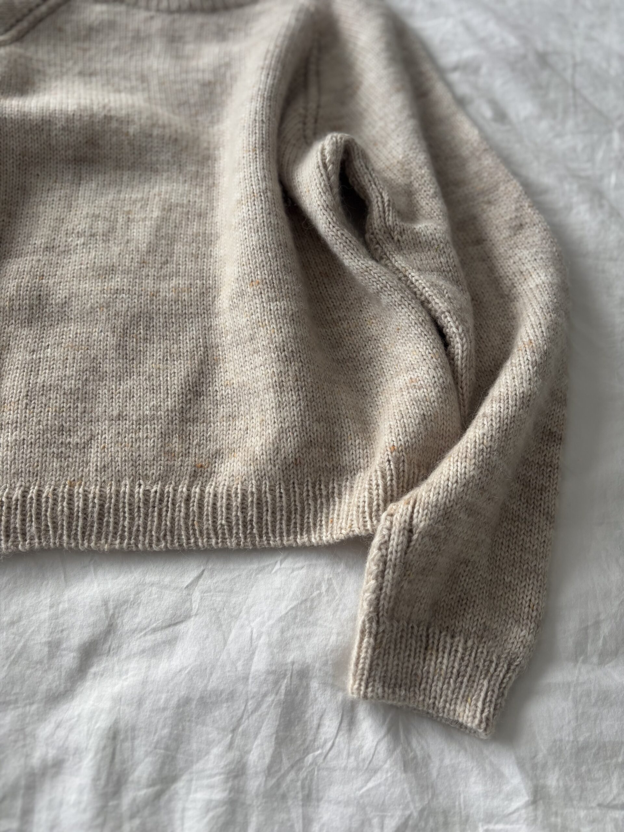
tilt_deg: -68.1
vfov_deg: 67.3
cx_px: 312
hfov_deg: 53.1
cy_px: 416
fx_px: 625
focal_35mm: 26
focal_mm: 5.96
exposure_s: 1/187
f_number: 1.6
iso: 40
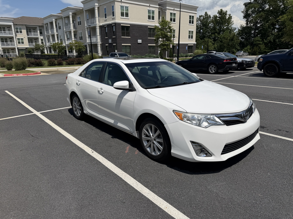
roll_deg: +2.7
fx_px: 203
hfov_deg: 71.6
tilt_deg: -11.7
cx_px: 146
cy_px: 110
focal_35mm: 24
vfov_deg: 56.8
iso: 80
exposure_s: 1/10309
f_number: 1.78
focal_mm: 6.76
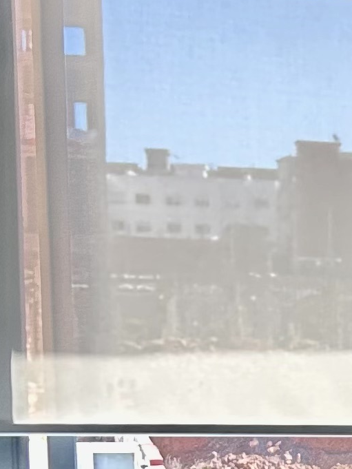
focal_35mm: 154
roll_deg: -2.3
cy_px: 569
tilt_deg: -7.7
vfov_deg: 12.5
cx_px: 896
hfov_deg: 8.6
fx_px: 2087
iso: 50
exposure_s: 1/121
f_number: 1.5
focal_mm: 5.7
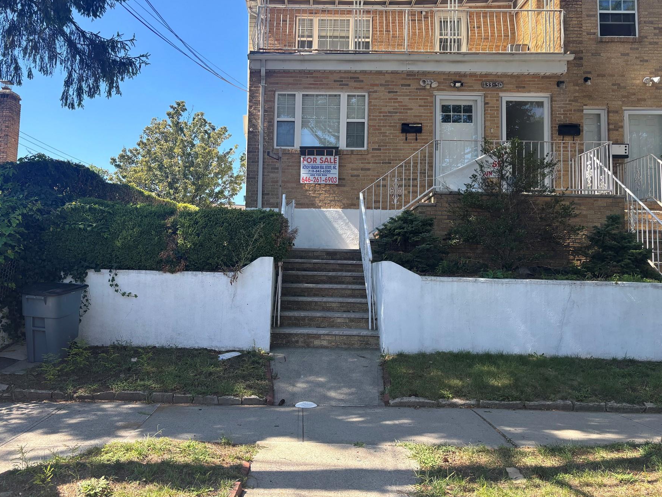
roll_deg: -1.5
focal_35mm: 30
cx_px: 289
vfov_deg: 46.7
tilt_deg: +4.5
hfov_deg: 59.8
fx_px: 574
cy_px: 225
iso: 50
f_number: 1.6
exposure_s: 1/1037
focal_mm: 5.96
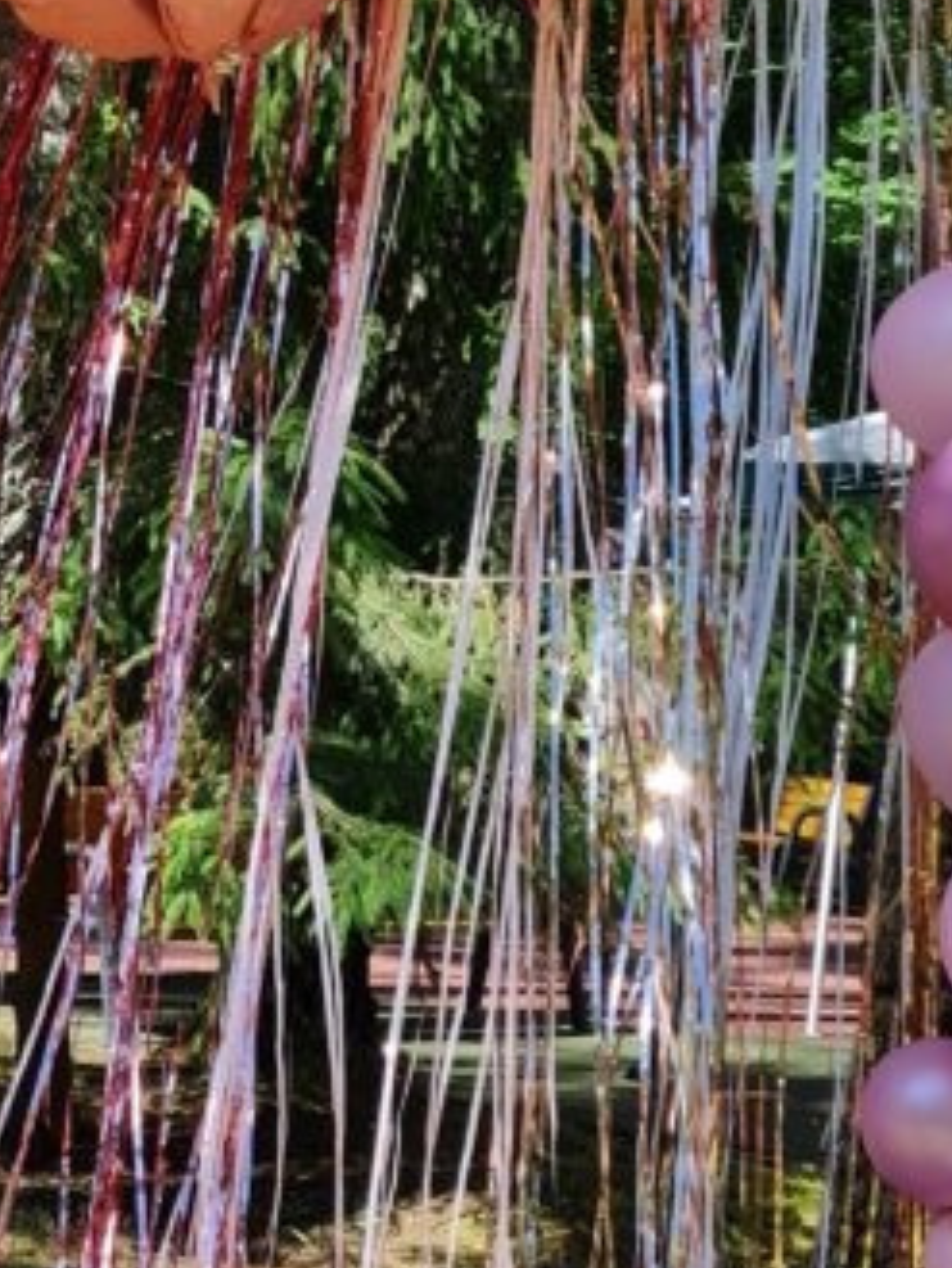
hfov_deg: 17.8
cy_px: 493
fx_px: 2968
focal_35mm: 81
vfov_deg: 24.1
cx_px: 31
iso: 50
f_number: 1.8
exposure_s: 1/682
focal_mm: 5.4
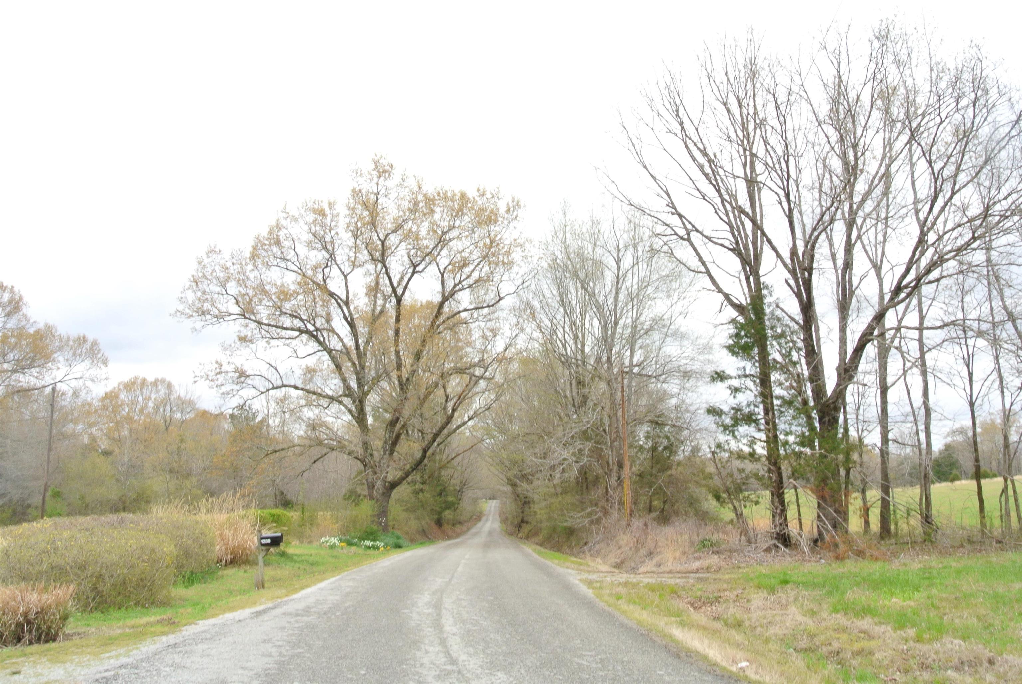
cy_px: 342
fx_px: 796
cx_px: 511
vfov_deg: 46.5
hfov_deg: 65.4
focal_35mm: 28
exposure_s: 1/60
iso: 400
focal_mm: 10.7
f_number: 16
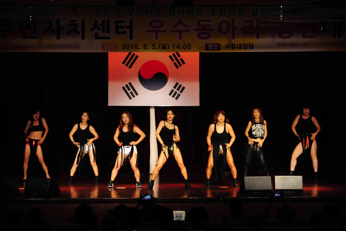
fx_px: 1201
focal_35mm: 125
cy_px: 116
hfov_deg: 16.4
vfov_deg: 11.0
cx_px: 173
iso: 1600
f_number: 5.6
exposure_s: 1/125
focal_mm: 125
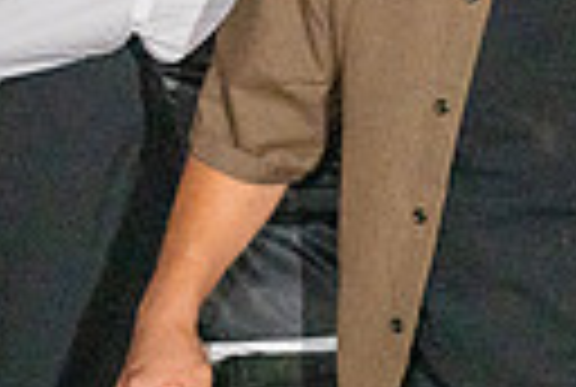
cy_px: 119
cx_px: 1251
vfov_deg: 3.6
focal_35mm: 380
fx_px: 6094
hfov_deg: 5.3
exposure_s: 1/320
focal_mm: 84
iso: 4000
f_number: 4
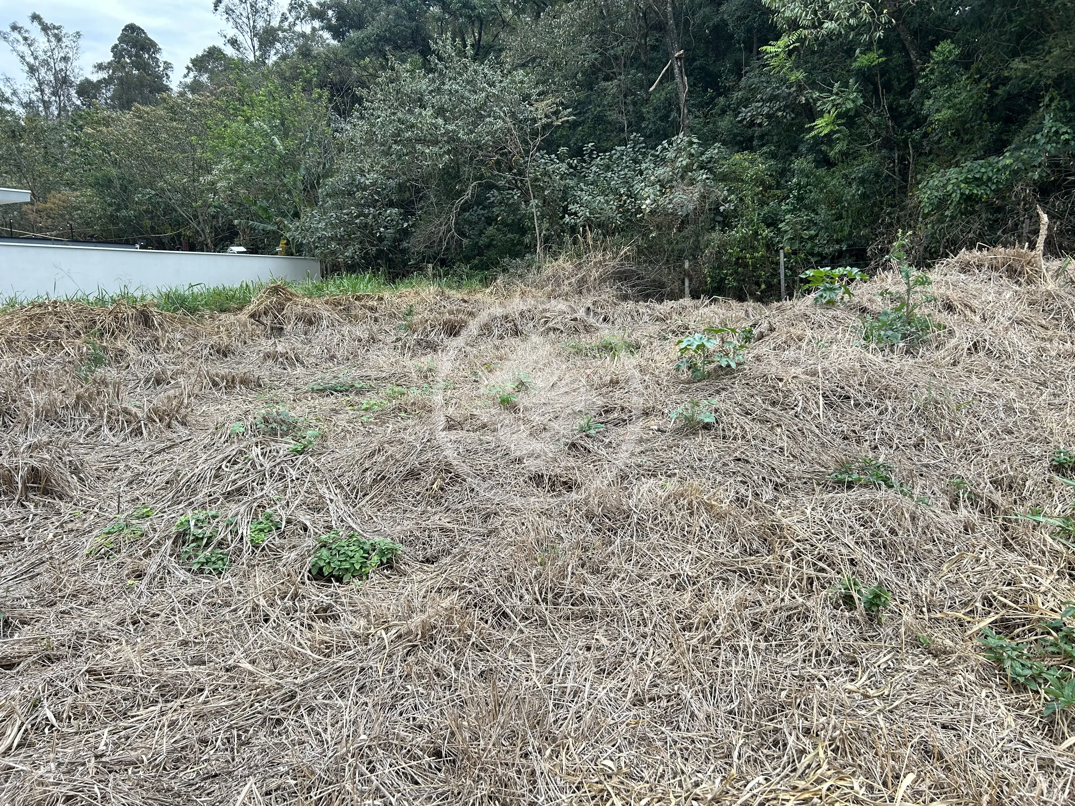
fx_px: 807
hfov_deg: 67.3
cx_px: 538
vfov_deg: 53.1
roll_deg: +1.3
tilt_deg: -7.4
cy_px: 403
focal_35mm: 26
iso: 50
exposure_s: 1/460
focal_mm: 5.7
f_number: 1.5
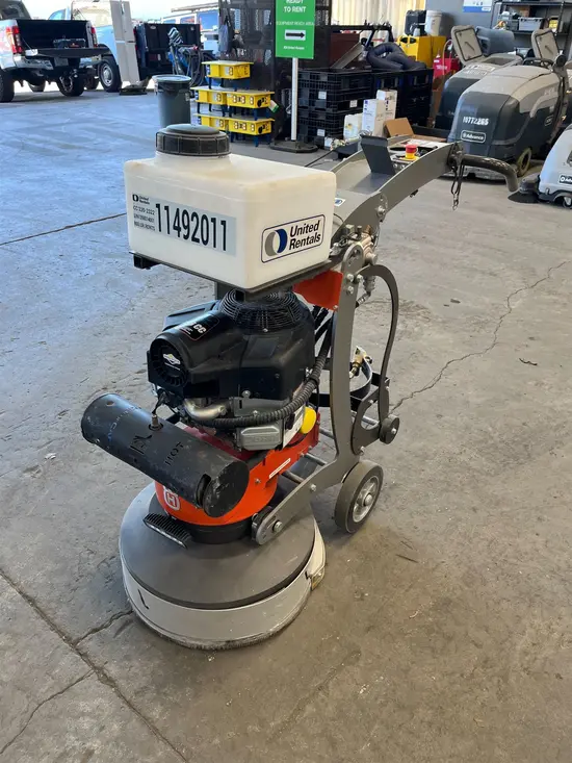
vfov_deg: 67.3
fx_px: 573
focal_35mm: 26
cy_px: 382
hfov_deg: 53.1
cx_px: 286
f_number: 1.6
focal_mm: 5.1
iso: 80
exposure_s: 1/122
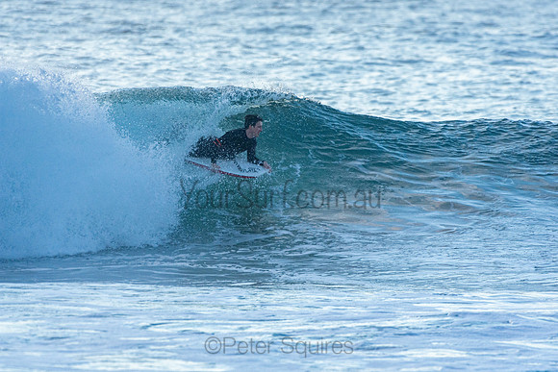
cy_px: 186
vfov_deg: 1.9
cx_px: 279
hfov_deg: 2.9
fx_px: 11162
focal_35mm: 720
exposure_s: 1/1250
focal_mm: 480
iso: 560
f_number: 5.6
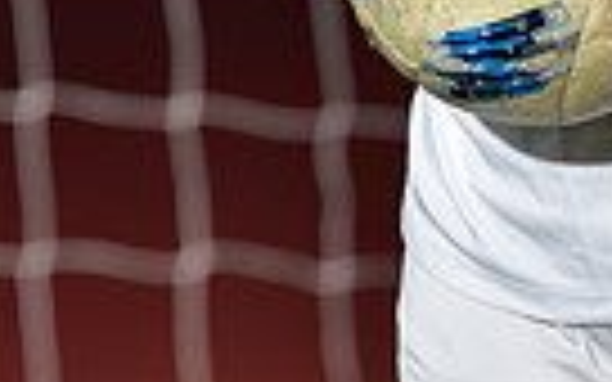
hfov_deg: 2.4
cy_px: -544
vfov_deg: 1.5
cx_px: 718
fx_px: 14494
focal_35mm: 869
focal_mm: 200
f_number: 4.5
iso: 250
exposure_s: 1/250
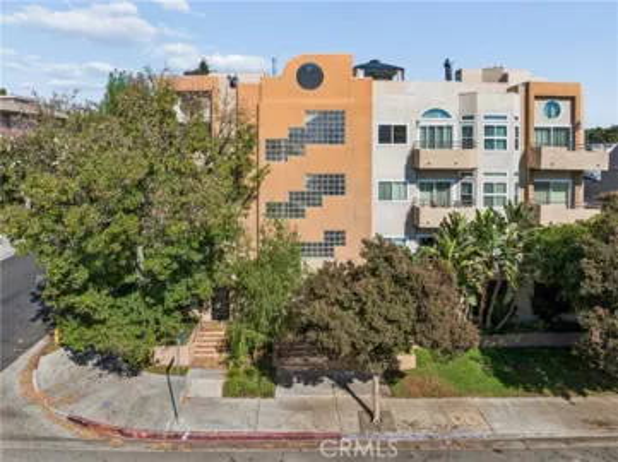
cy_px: 231
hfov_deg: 71.6
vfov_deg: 56.7
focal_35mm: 24
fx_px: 428
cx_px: 309
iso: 100
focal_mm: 12.3
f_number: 2.8
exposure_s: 1/120
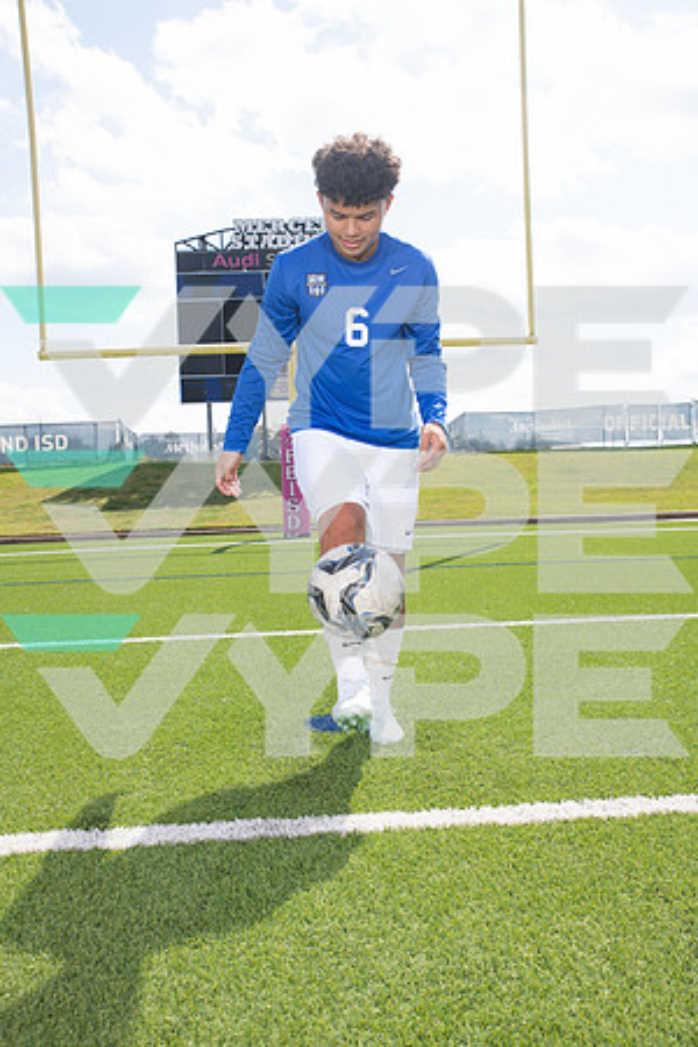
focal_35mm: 34
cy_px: 524
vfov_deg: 55.8
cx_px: 349
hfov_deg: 38.9
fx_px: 989
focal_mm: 34
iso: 125
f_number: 7.1
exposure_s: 1/320
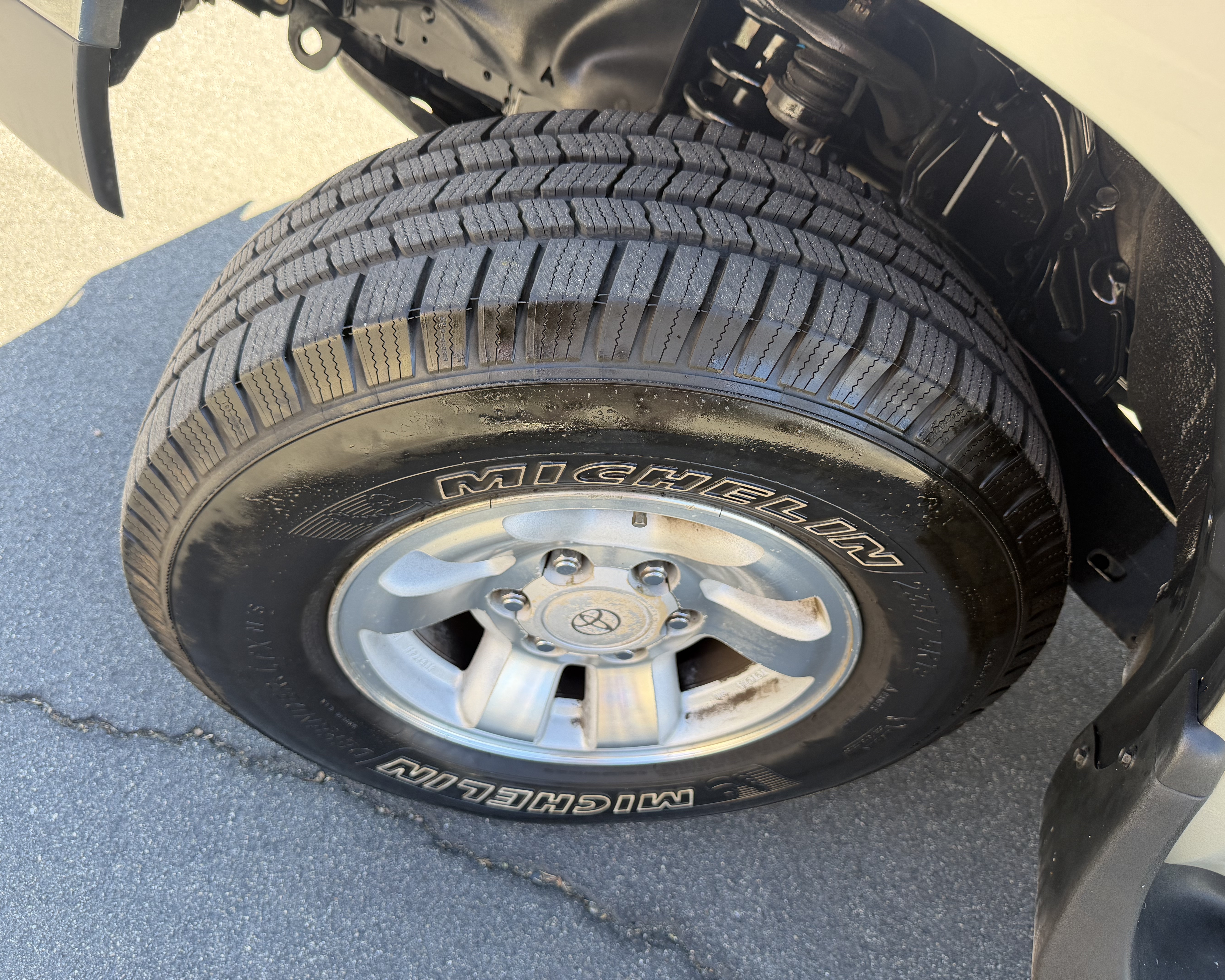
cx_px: 614
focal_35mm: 25
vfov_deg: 56.8
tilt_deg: -45.7
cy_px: 490
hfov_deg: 68.1
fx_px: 906
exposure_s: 1/207
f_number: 1.78
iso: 125
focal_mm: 6.76
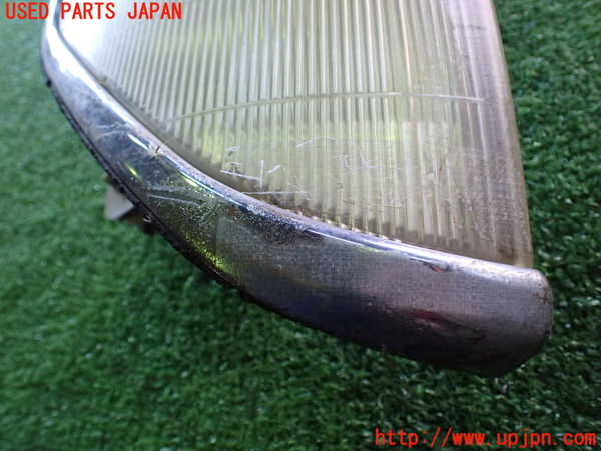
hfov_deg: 60.0
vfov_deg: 46.8
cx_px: 300
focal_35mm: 30
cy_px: 226
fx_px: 521
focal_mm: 5.4
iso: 800
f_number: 2.3
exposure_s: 1/125
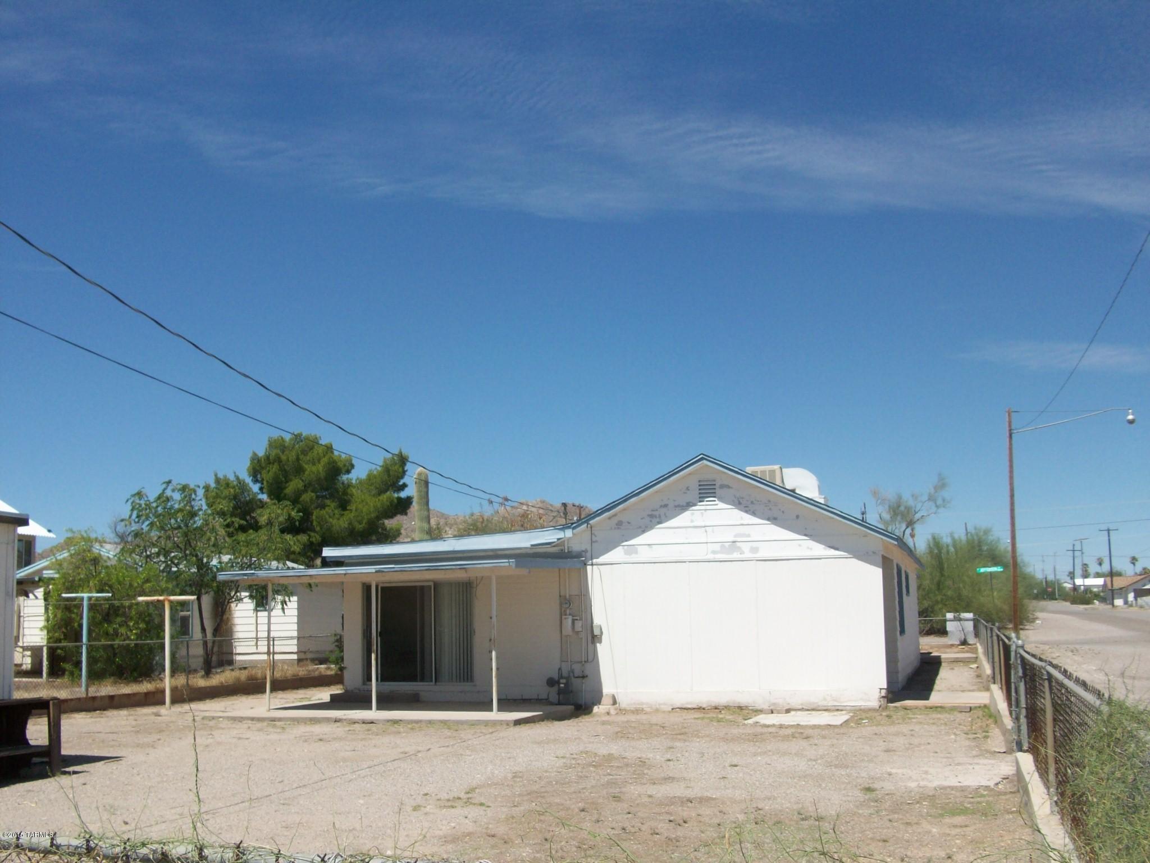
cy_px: 432
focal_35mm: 34
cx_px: 575
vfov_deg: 41.8
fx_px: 1130
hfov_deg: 54.0
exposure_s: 1/470
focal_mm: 5.7
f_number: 5.5
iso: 64
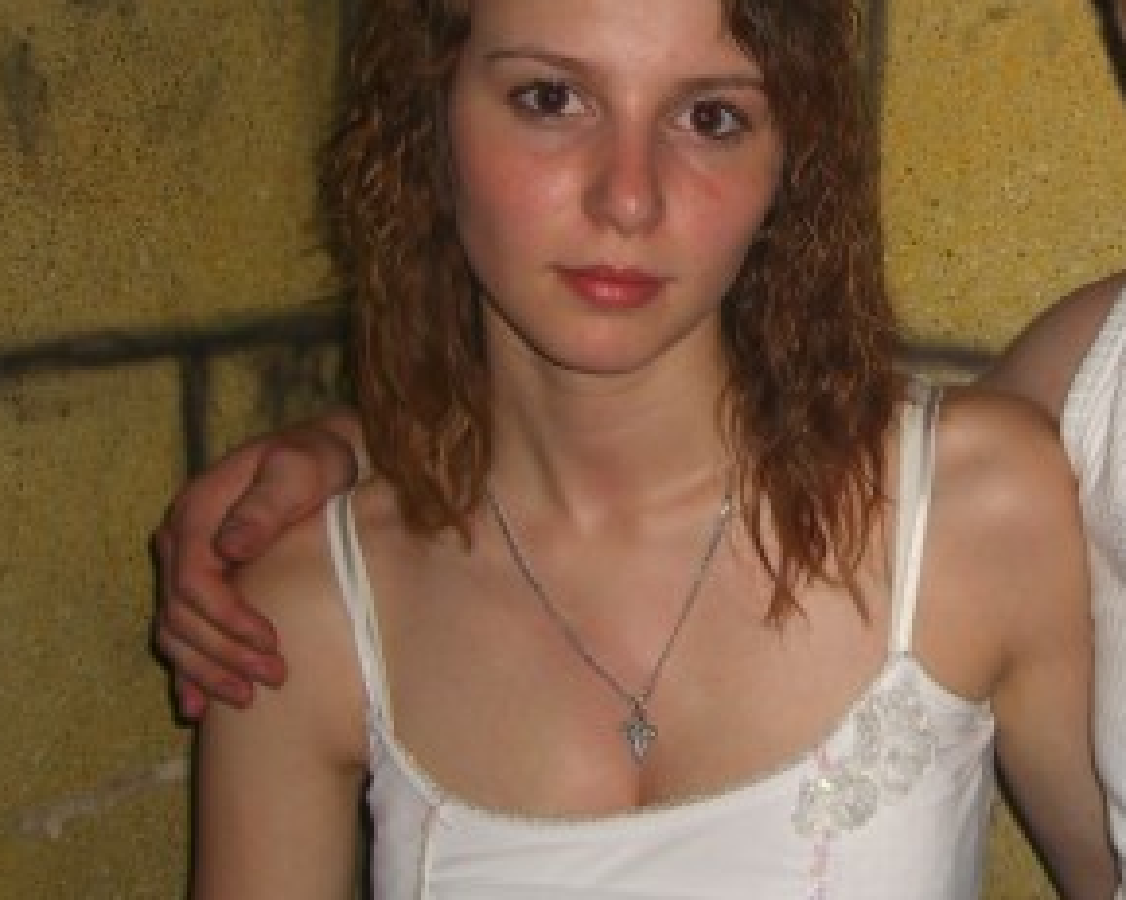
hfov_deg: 24.1
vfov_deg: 19.8
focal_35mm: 77
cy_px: 312
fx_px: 2565
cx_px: 1017
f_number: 2.8
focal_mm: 7.9
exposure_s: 1/60
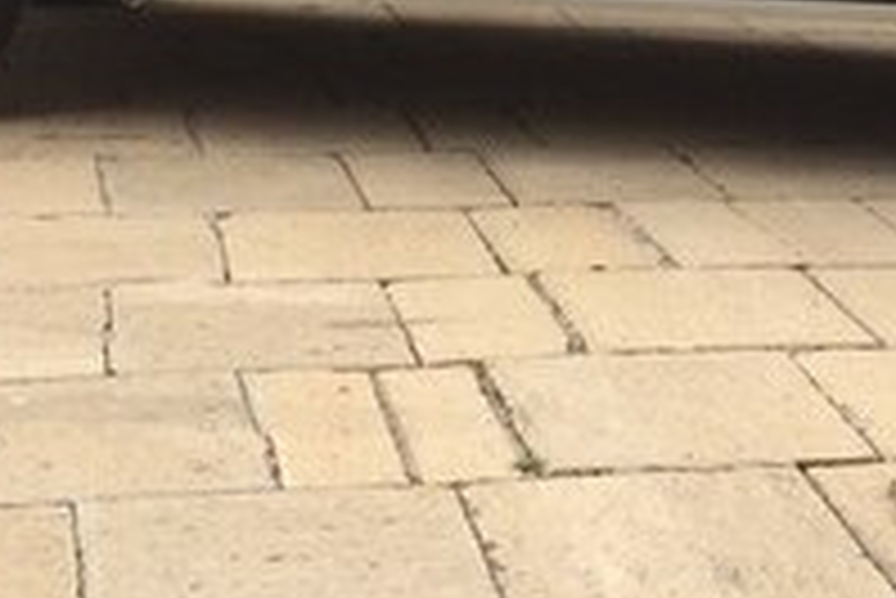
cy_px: -263
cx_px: 702
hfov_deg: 20.2
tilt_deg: -3.2
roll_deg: -3.9
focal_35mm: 100
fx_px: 2491
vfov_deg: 13.1
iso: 32
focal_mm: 4.15
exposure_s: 1/336
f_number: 2.2
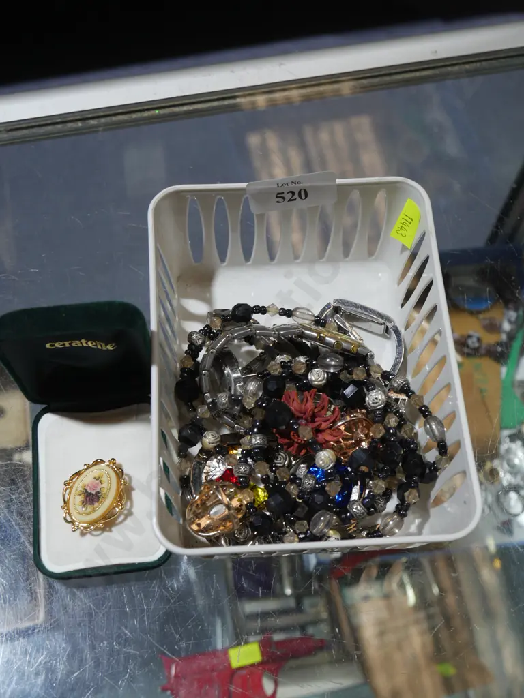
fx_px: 848
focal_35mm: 42
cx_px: 262
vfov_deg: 44.8
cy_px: 349
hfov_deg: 34.3
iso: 250
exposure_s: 1/60
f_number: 4.6
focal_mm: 21
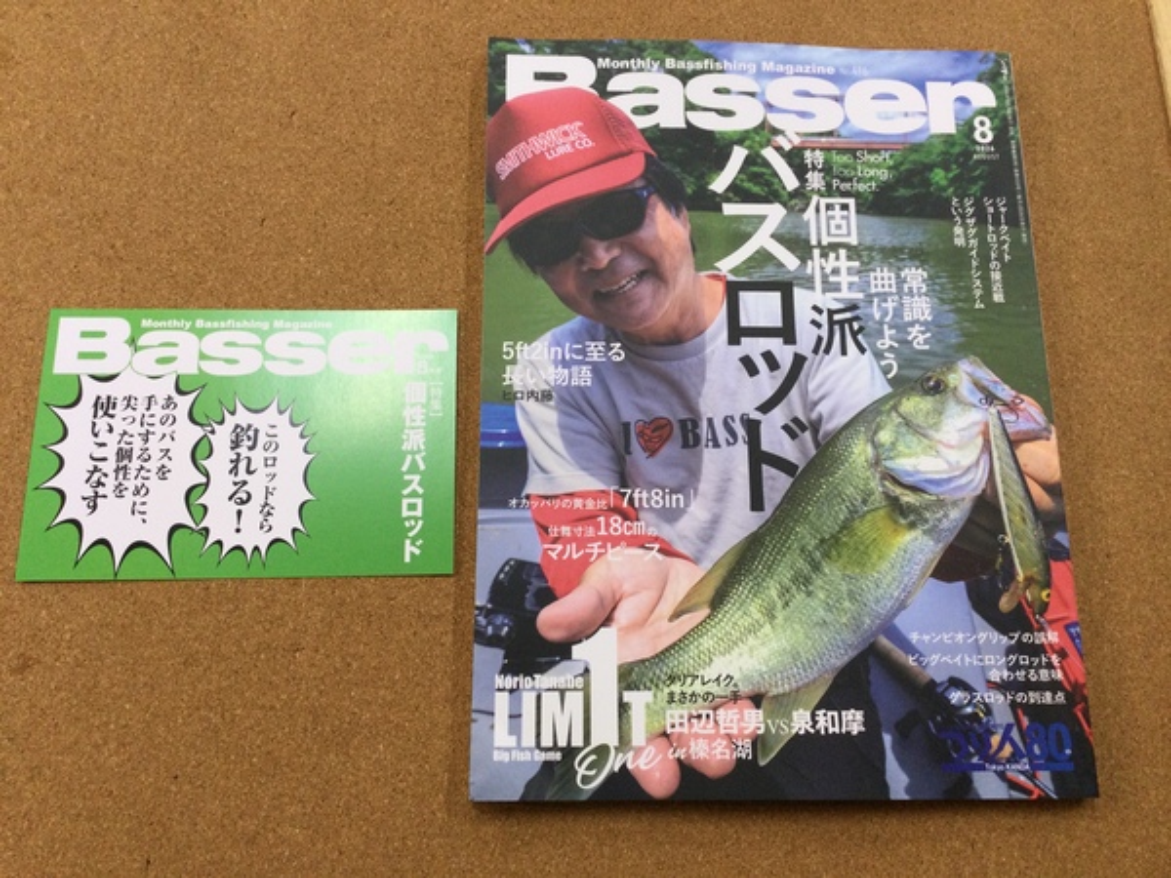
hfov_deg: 58.4
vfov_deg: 45.4
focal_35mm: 31
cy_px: 439
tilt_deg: -74.9
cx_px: 586
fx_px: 1049
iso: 32
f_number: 2.4
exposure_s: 1/30
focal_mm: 3.3
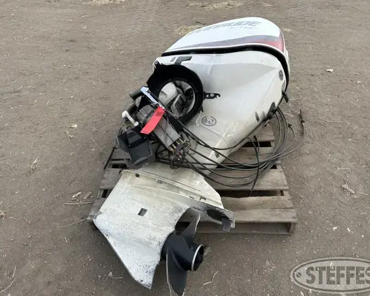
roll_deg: +0.6
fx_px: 285
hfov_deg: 66.0
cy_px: 147
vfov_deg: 54.9
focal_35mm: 26
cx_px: 199
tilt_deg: -42.7
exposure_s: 1/1304
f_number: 1.78
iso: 80
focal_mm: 6.86
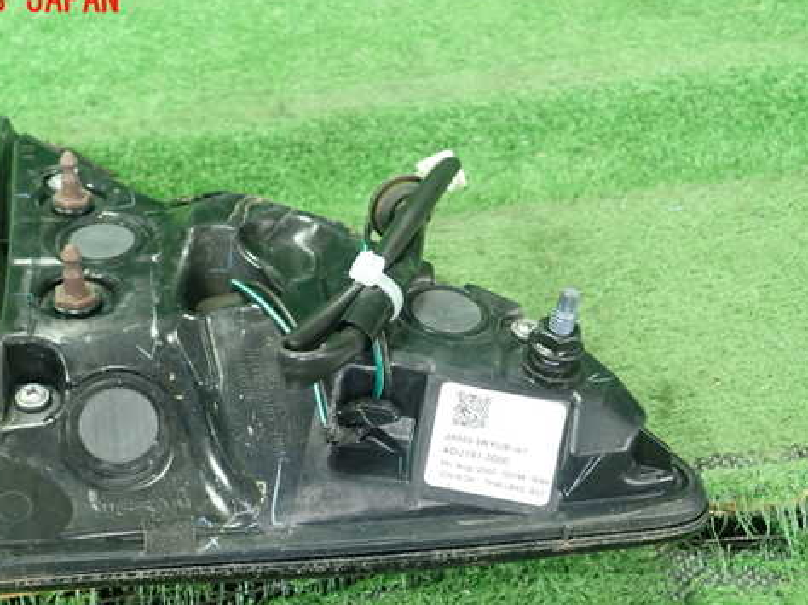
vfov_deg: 37.5
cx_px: 320
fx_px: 887
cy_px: 363
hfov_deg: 48.7
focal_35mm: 38
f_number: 2.3
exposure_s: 1/125
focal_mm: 5.5
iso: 500
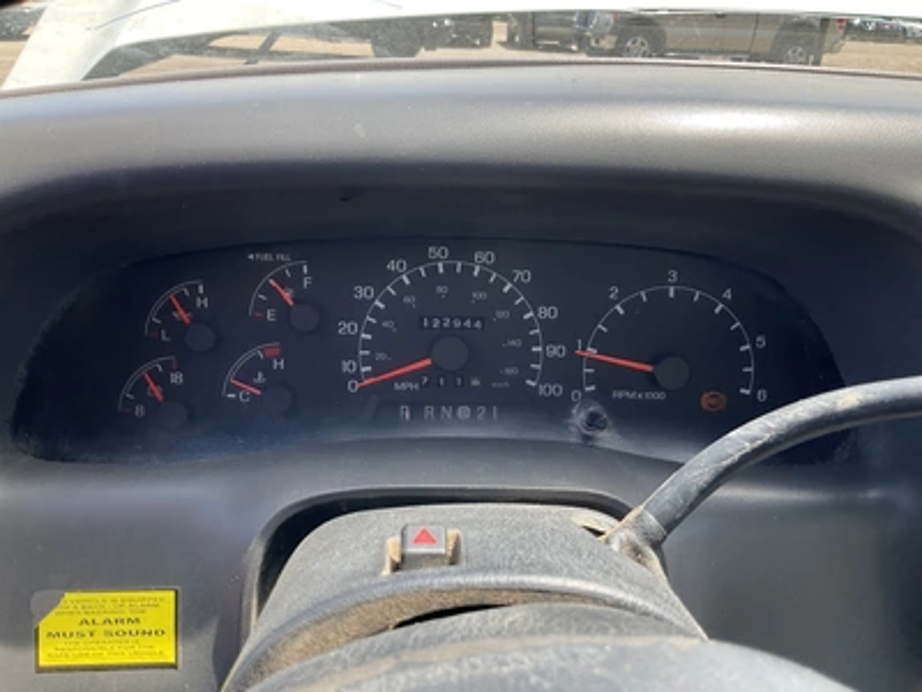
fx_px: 772
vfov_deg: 48.2
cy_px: 346
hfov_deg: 61.7
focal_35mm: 29
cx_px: 461
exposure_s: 1/168
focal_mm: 3
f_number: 1.8
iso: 20
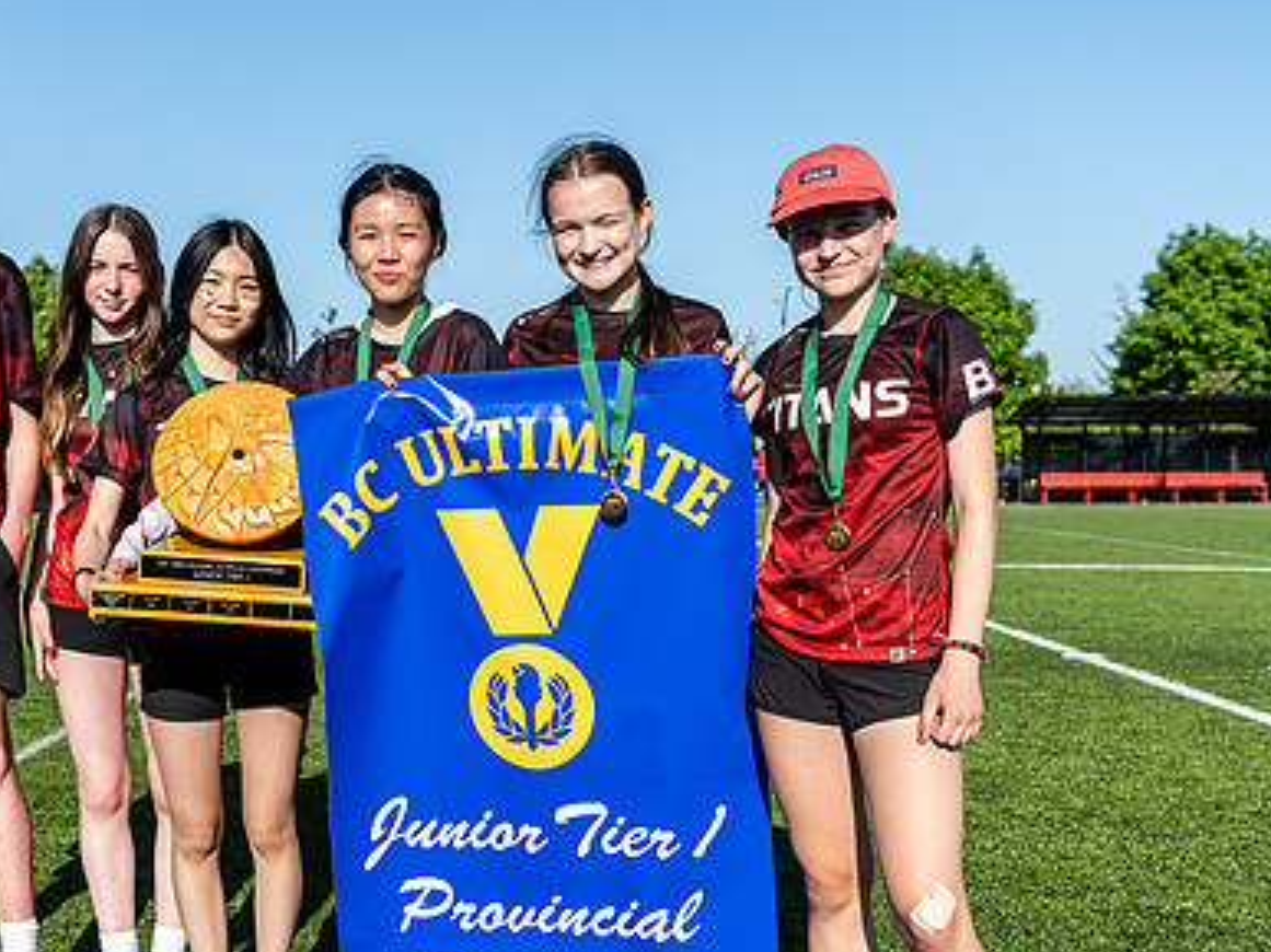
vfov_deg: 29.5
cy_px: 616
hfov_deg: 38.6
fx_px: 1799
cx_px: 463
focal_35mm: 49
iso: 100
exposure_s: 1/640
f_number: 4
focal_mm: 34
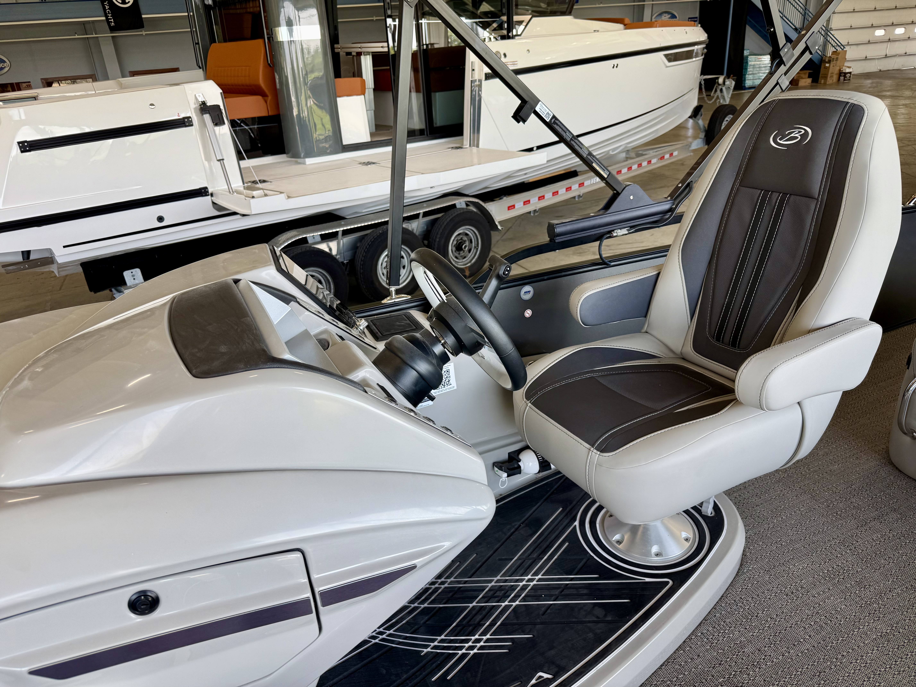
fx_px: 635
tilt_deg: -24.6
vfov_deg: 56.8
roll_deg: +4.0
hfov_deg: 71.6
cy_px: 344
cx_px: 458
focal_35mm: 24
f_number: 1.78
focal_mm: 6.76
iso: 64
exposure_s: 1/121
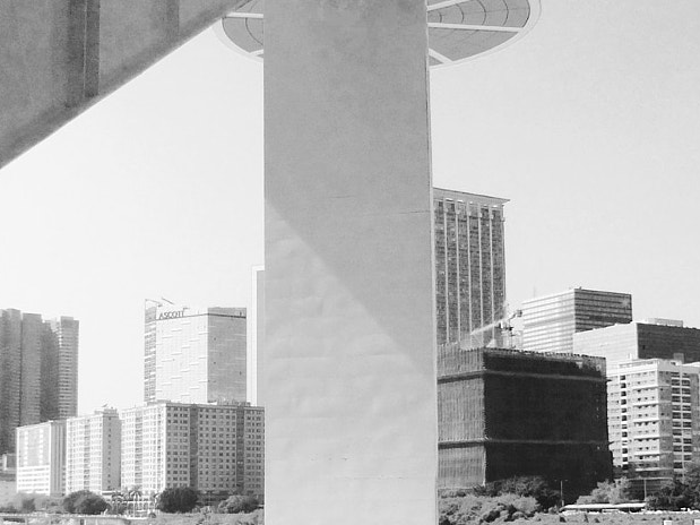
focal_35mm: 75
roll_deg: +0.2
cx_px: 200
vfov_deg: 19.6
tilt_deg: +6.1
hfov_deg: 25.8
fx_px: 1516
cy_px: 362
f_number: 2.2
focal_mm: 4.15
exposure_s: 1/2564
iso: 32
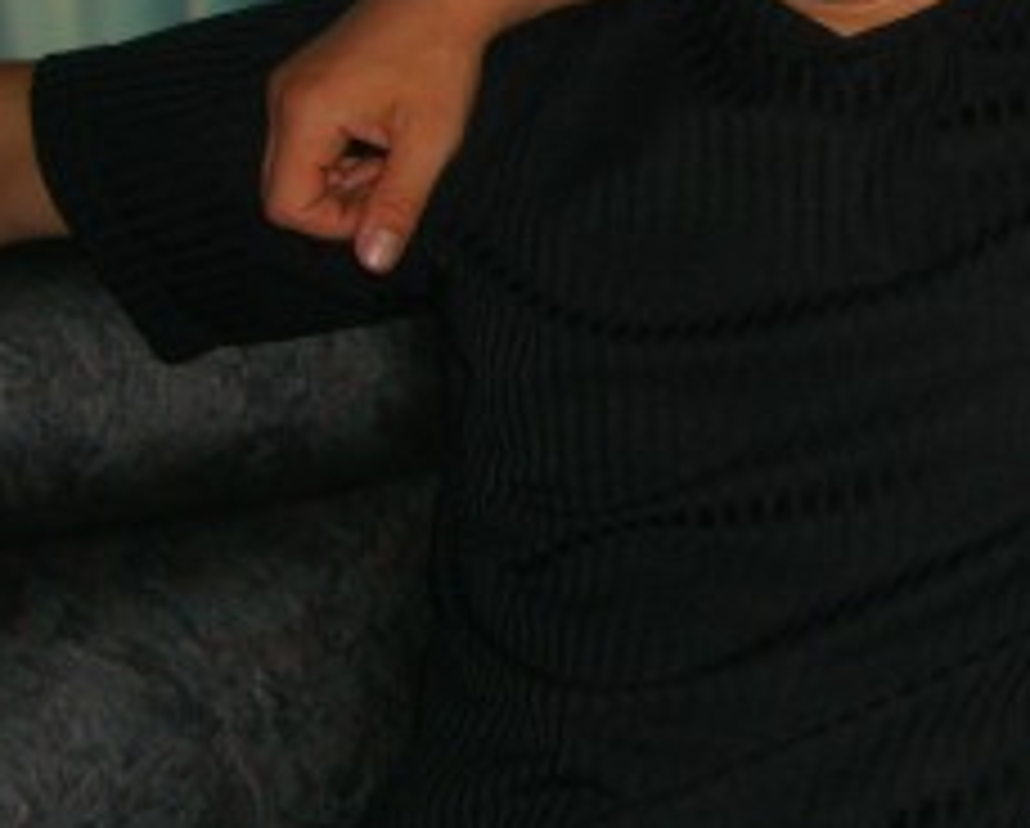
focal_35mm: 97
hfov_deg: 18.9
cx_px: 1165
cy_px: 166
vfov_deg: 15.8
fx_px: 2962
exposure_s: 1/60
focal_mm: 7.9
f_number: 2.8
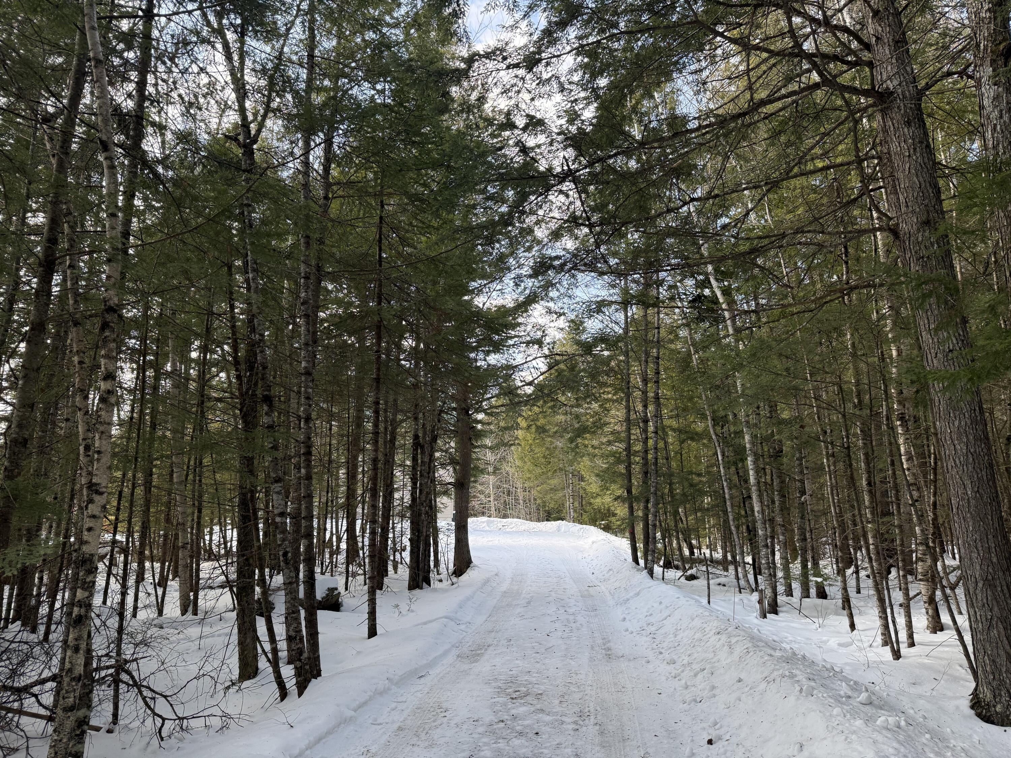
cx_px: 506
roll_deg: -0.7
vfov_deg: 56.8
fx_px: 701
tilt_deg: +11.9
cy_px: 379
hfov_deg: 71.6
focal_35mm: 24
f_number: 1.78
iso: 100
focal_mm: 6.76
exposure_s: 1/555
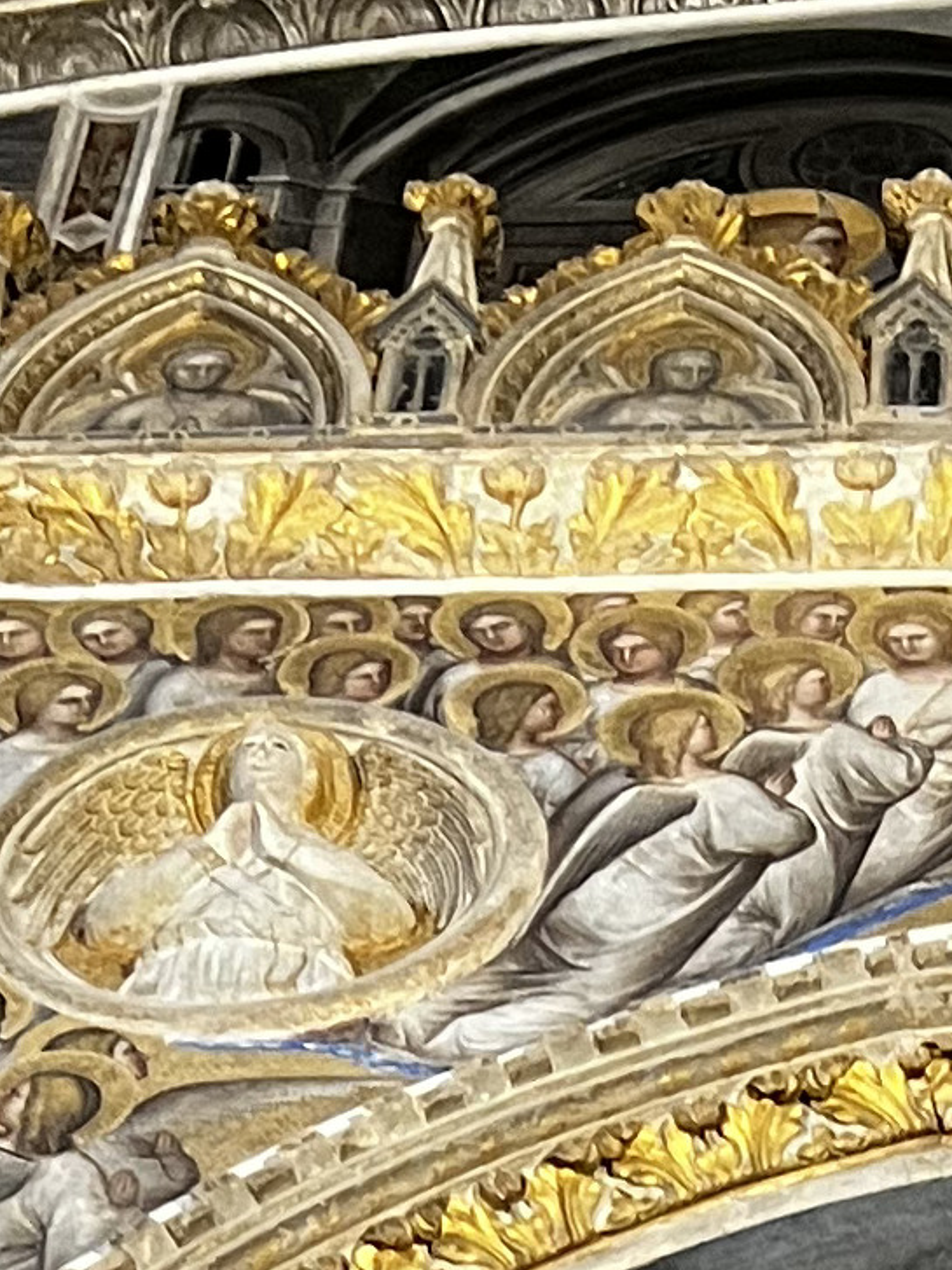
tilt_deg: +36.3
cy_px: 3062
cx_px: 1307
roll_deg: +0.0
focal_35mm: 143
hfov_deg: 10.1
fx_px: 5245
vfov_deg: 11.4
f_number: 1.5
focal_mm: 5.7
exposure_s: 1/60
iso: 320
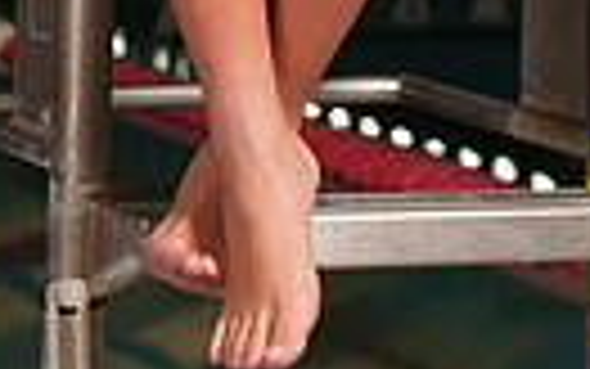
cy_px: -585
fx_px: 3201
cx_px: 324
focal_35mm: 199
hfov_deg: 10.5
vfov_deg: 6.2
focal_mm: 57
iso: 250
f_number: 5.6
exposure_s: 1/160
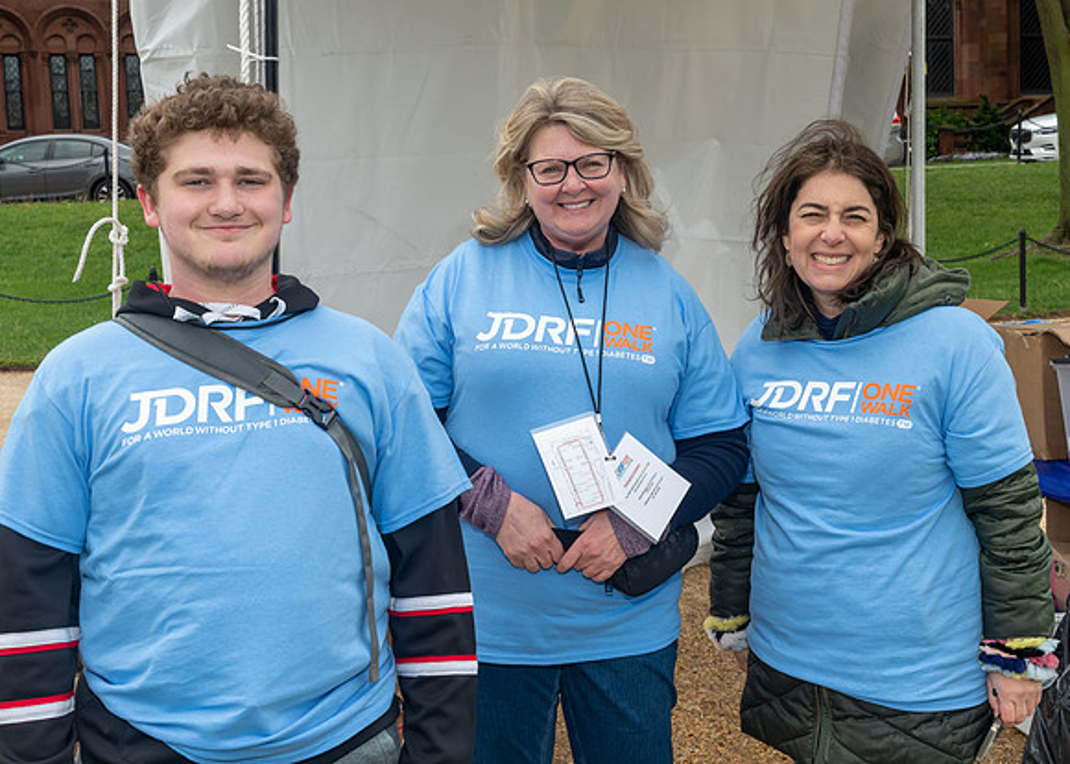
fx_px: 1684
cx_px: 560
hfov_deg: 35.2
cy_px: 343
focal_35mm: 55
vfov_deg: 25.5
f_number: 8
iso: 250
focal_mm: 32
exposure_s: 1/250
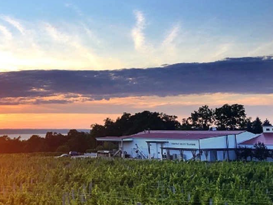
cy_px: 63
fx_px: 449
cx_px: 12
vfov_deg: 25.5
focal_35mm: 57
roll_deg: +0.5
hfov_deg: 31.7
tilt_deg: +8.9
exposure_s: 1/235
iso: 25
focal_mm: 4.15
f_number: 2.2
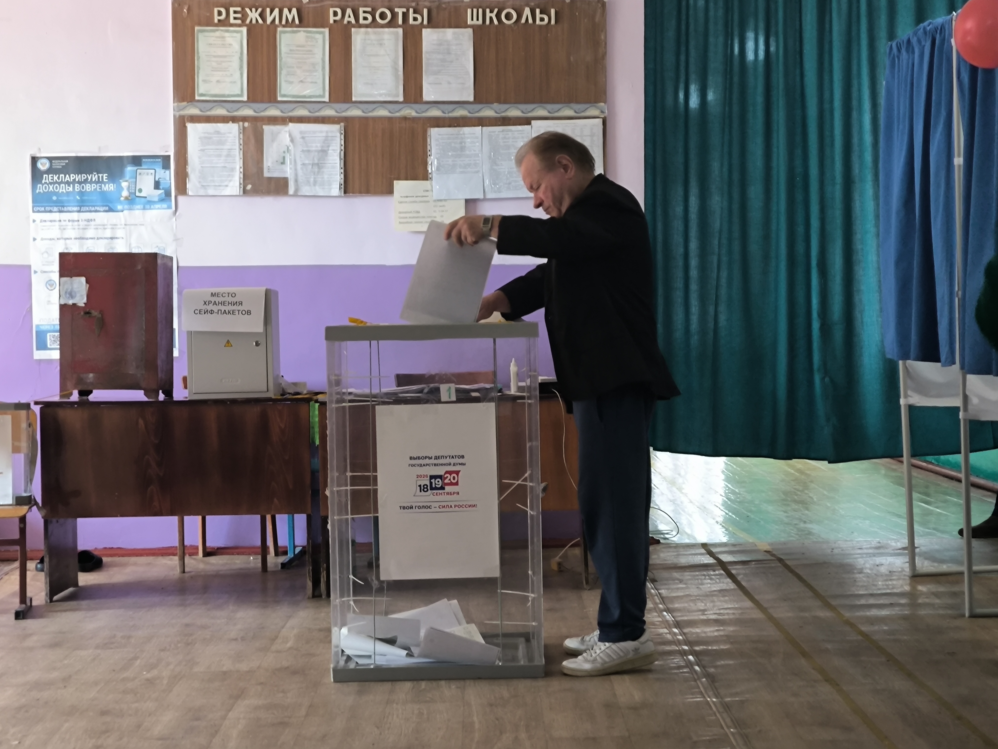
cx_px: 496
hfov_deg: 26.7
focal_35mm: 73
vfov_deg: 20.2
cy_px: 377
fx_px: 2105
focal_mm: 7.1
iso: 800
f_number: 1.9
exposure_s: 1/100
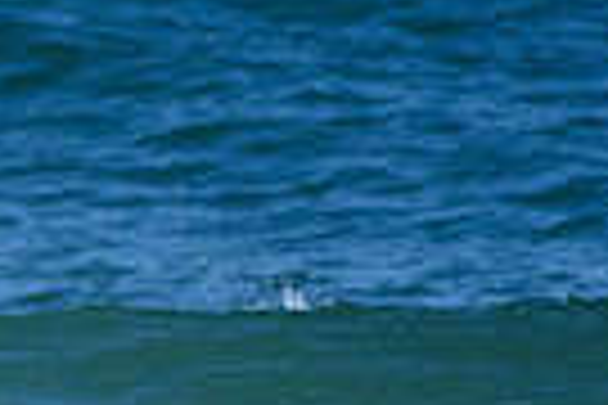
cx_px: -613
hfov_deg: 0.6
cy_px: 790
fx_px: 54294
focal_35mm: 3215
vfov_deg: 0.4
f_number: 5.6
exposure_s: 1/4000
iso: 720
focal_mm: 500
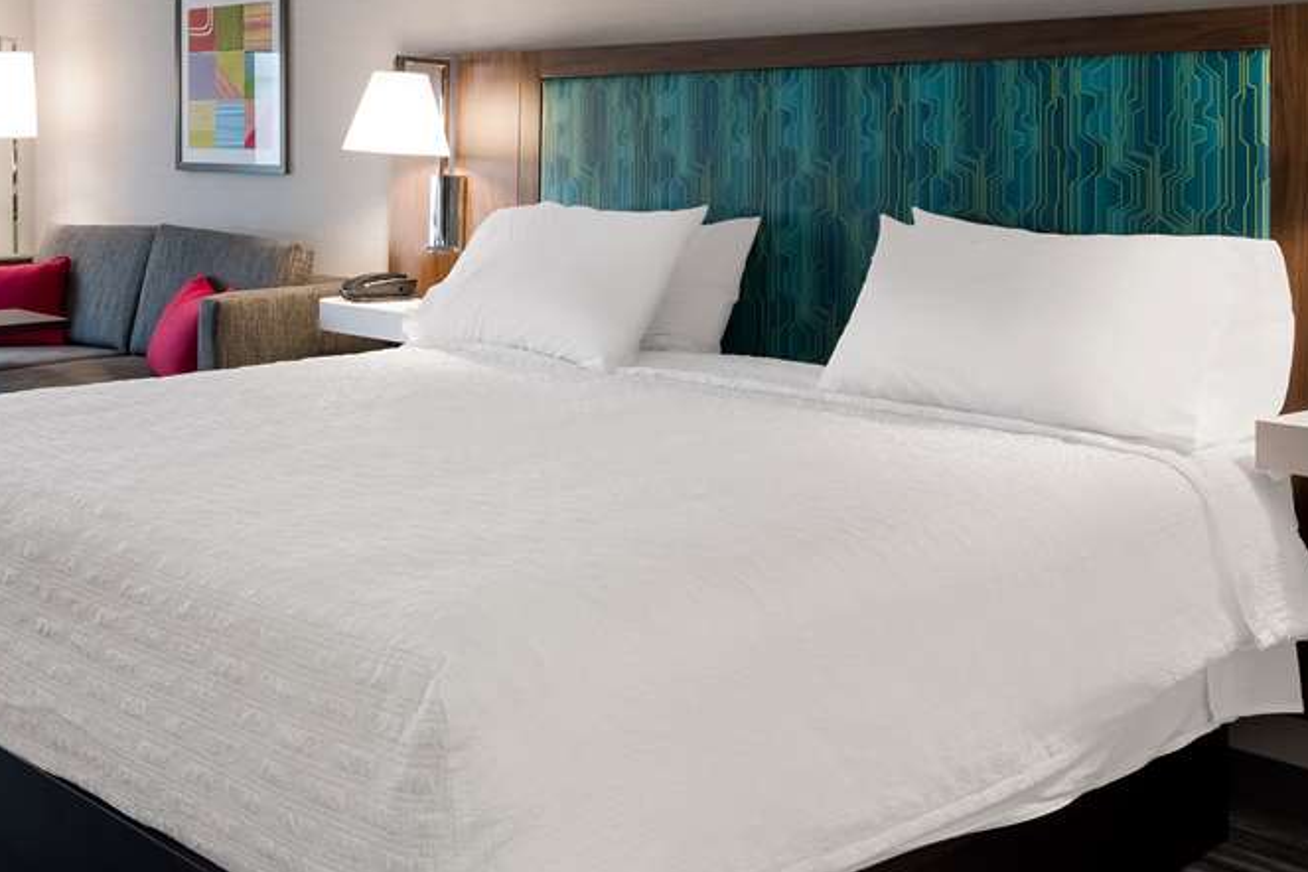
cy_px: 281
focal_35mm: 43
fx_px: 1562
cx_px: 351
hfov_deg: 44.2
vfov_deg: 30.9
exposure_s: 2.5
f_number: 10
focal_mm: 19
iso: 200
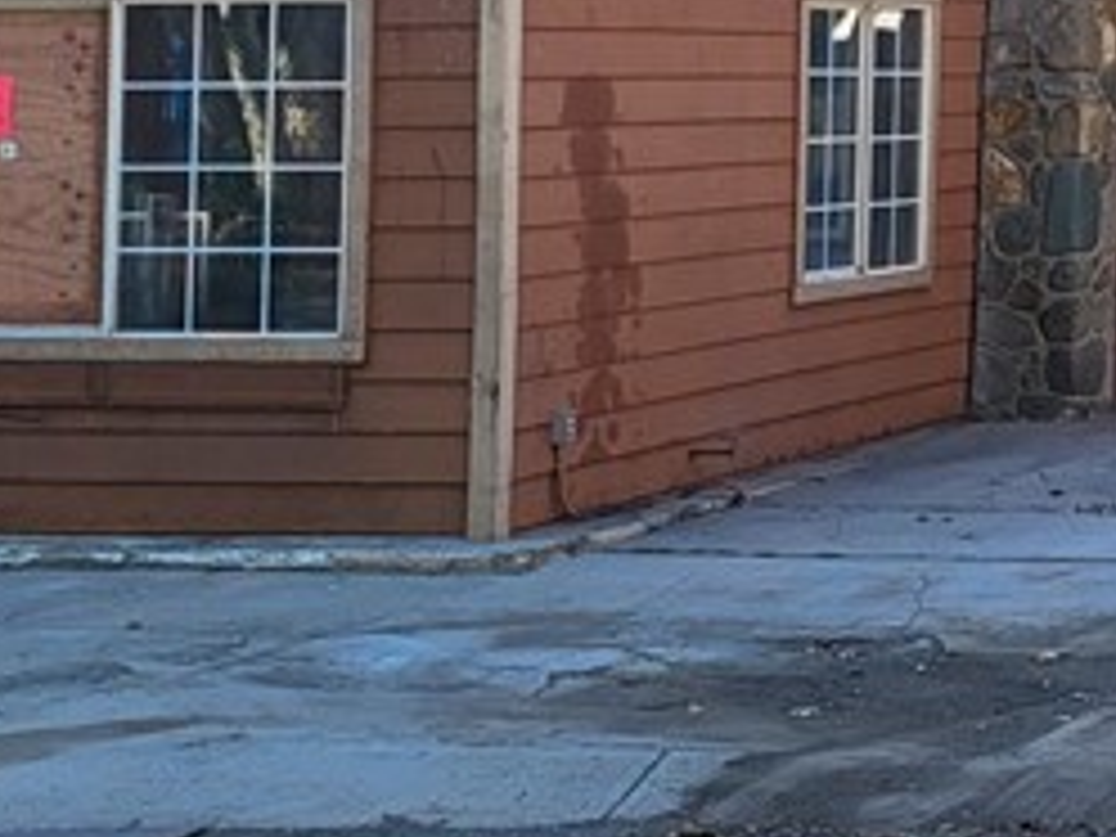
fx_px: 3192
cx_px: 1840
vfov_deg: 14.6
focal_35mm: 99
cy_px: -104
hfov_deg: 17.2
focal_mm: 5
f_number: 1.8
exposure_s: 1/719
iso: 40
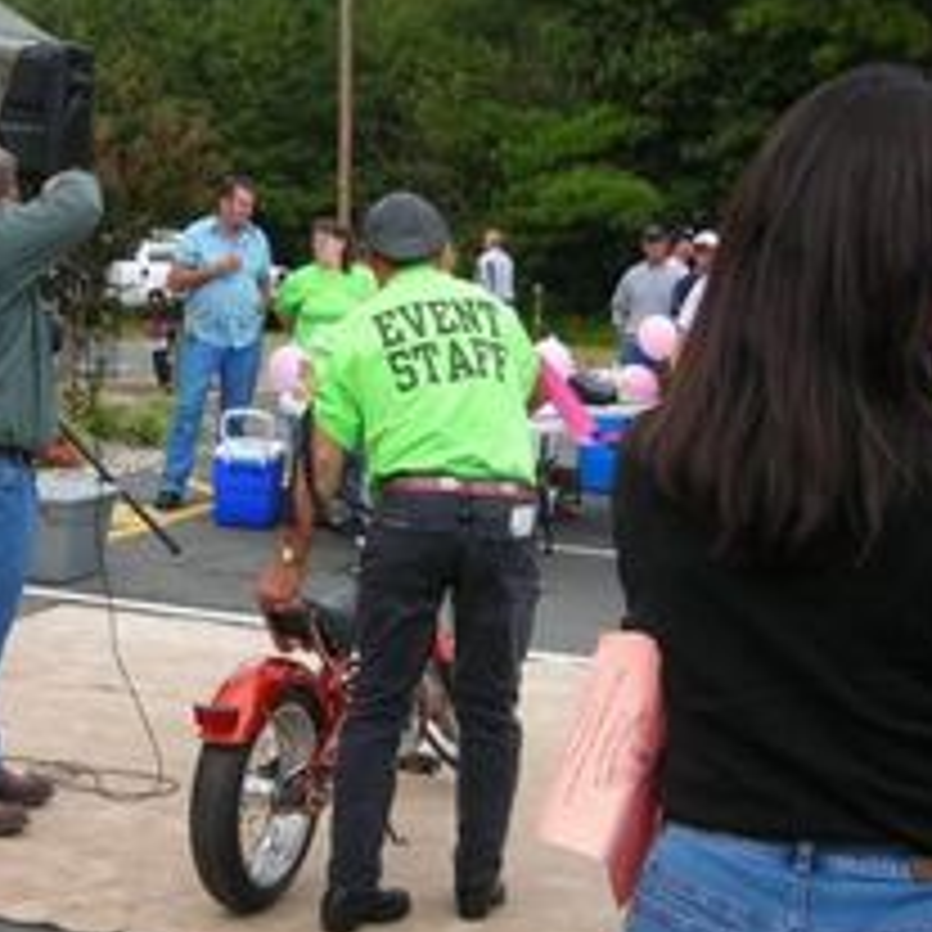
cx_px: 131
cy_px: 486
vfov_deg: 26.5
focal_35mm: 65
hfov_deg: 25.8
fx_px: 1980
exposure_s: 1/159
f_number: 3.2
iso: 50
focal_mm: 6.3
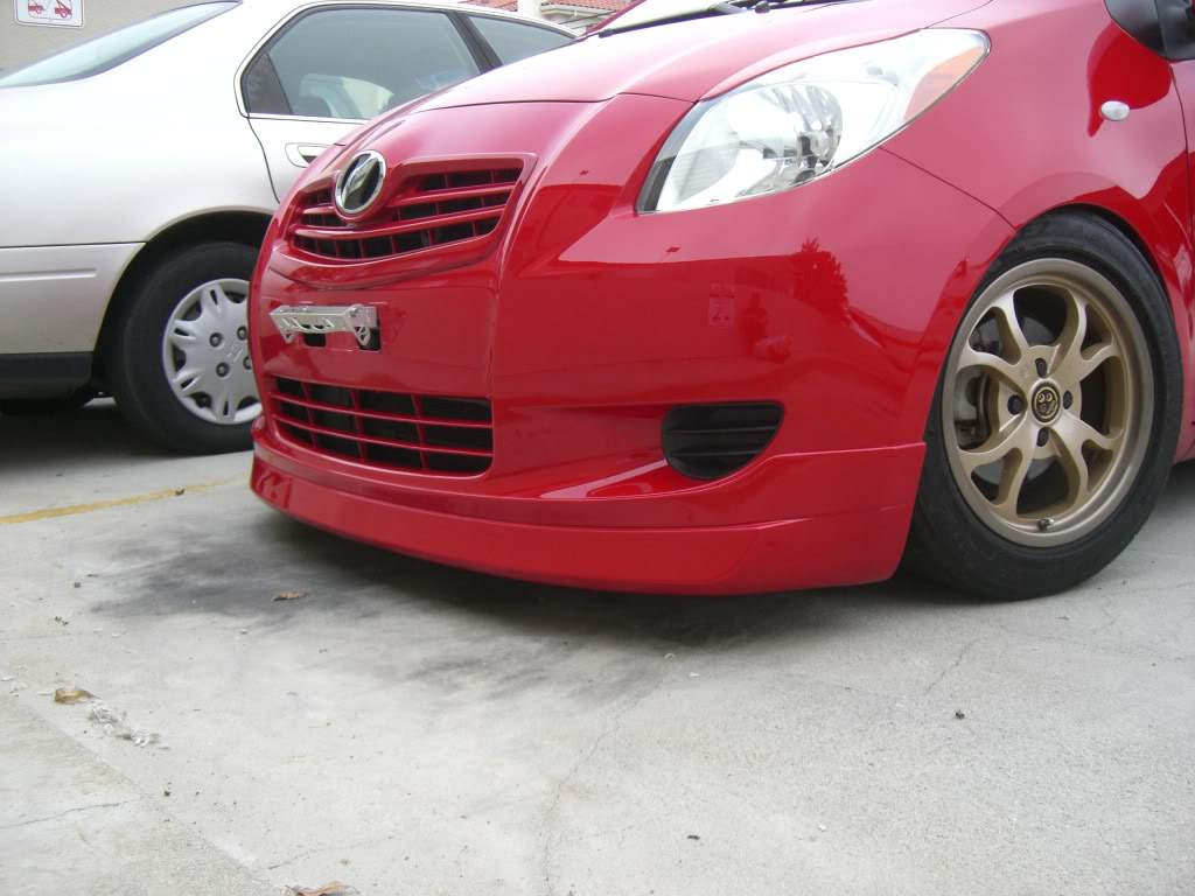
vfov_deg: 37.7
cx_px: 598
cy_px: 448
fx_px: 1312
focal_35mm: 38
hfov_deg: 49.0
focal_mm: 6.2
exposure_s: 1/200
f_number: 2.7
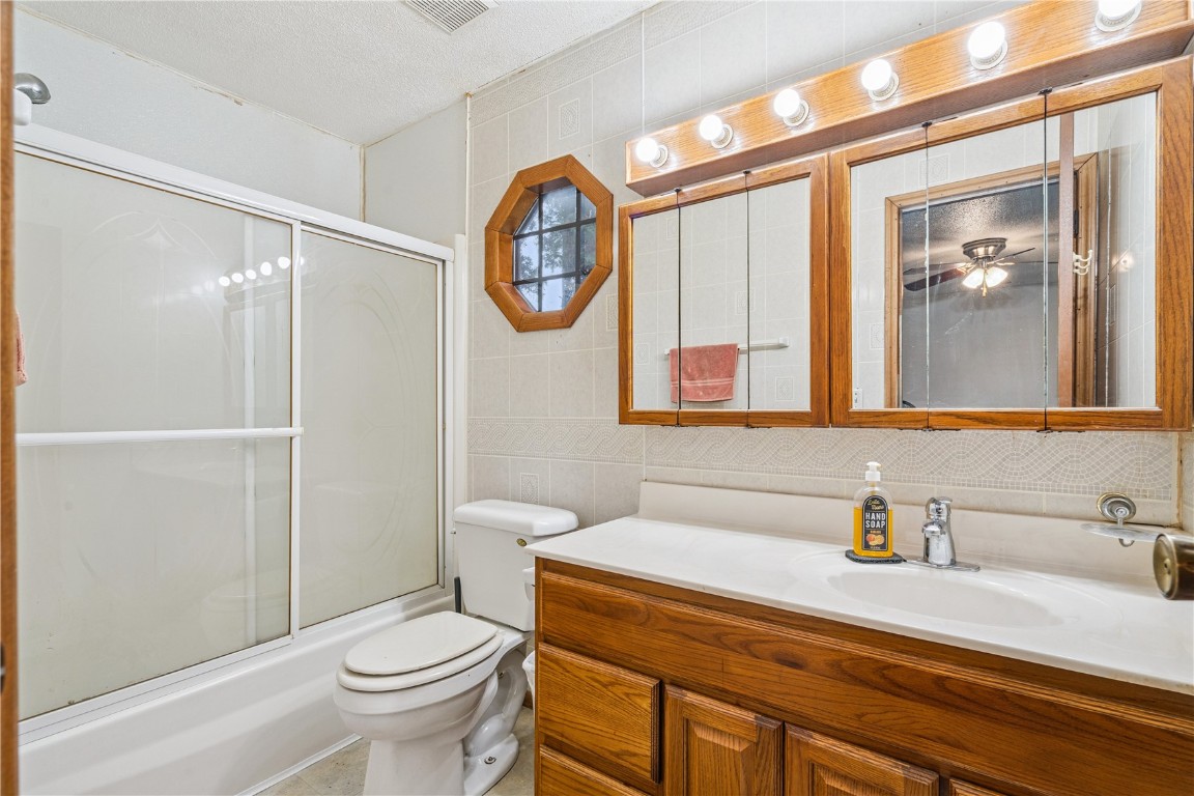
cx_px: 597
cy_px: 398
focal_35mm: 16
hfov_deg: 96.7
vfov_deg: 73.7
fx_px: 531
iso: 400
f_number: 10
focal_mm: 16
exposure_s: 1/6
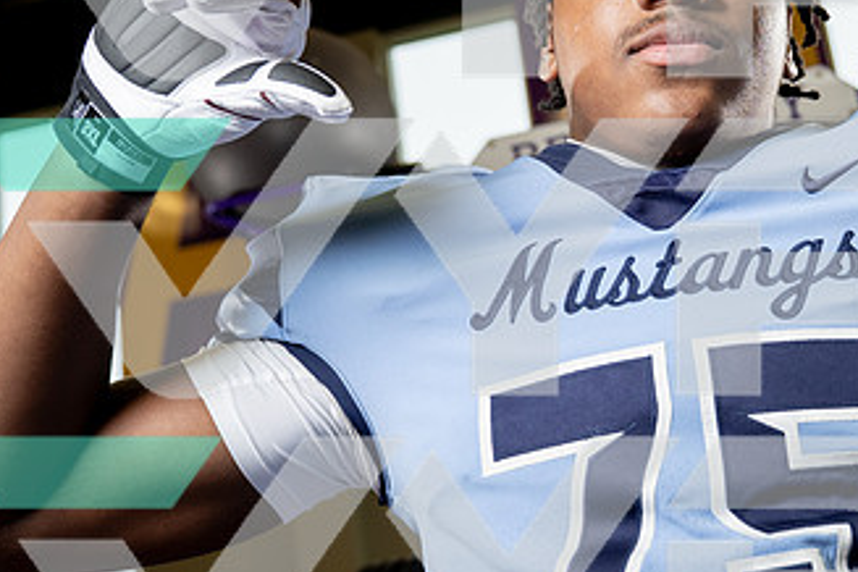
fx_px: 1478
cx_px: 624
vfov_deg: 21.9
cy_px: 258
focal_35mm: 62
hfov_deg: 31.9
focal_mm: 35
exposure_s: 1/250
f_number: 4
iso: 640
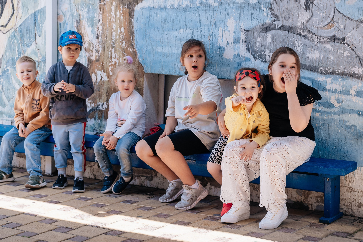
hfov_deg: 22.6
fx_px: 907
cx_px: 168
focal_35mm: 90
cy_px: 112
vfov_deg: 15.2
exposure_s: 1/1250
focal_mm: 77
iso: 800
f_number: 4.5
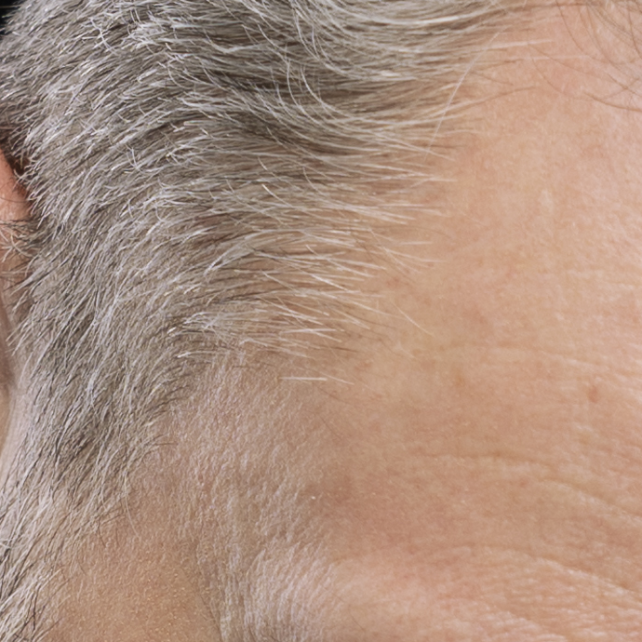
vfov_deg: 3.6
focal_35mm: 480
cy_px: 1253
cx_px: 292
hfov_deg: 3.7
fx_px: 10072
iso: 64
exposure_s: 1/125
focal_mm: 65
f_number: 5
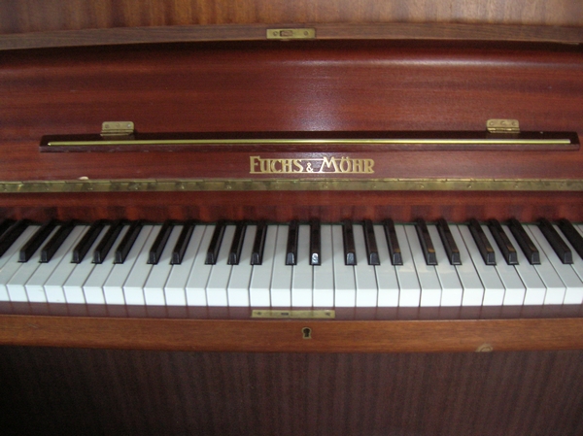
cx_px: 292
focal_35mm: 34
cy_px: 218
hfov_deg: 54.0
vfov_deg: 41.7
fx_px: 572
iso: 200
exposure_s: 1/4.6
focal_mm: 5.7
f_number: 2.9
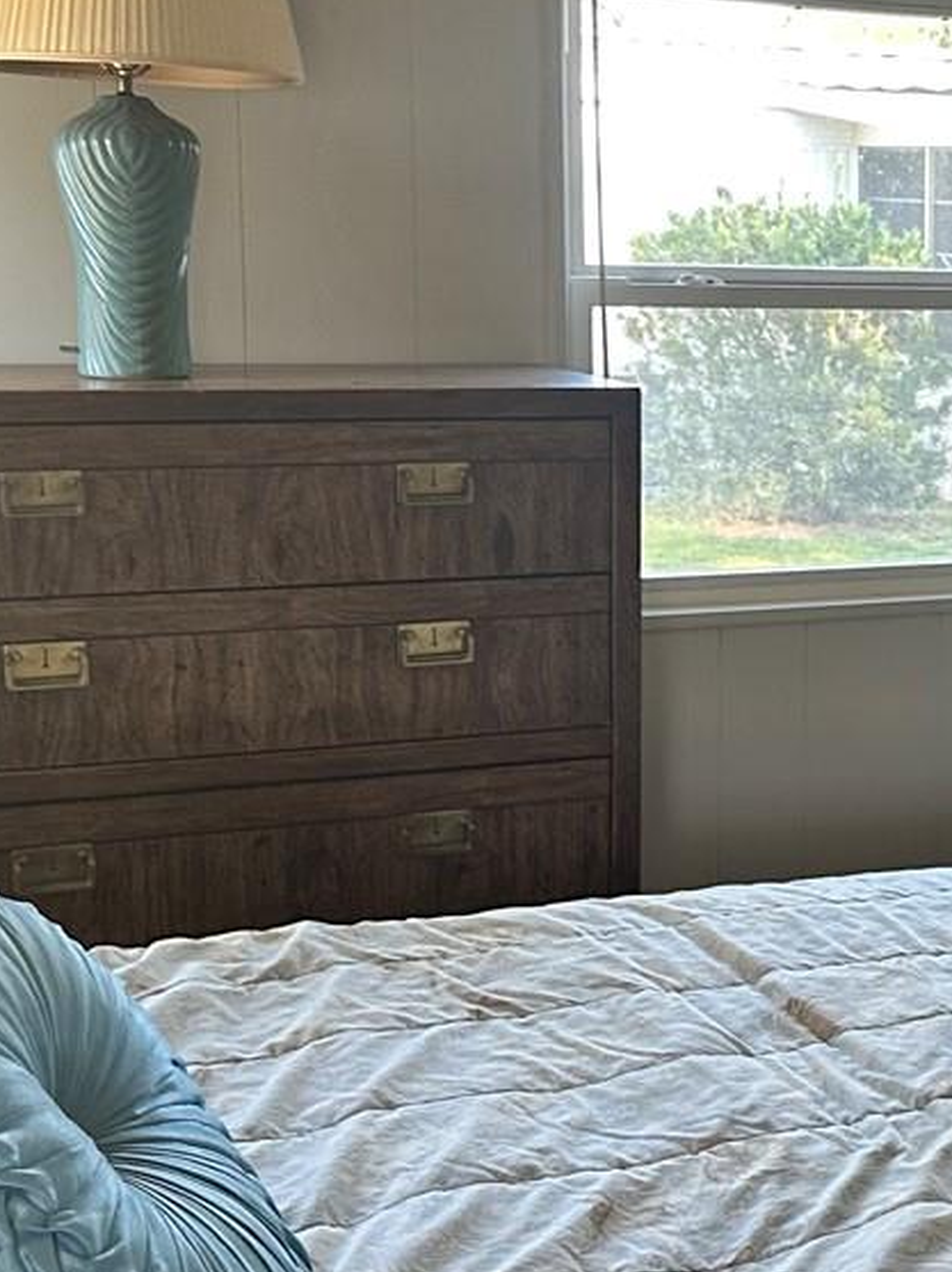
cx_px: 1155
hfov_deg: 19.9
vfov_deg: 28.2
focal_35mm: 69
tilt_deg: -5.3
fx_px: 2533
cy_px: 575
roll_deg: -1.0
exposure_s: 1/121
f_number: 1.78
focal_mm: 6.86
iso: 200
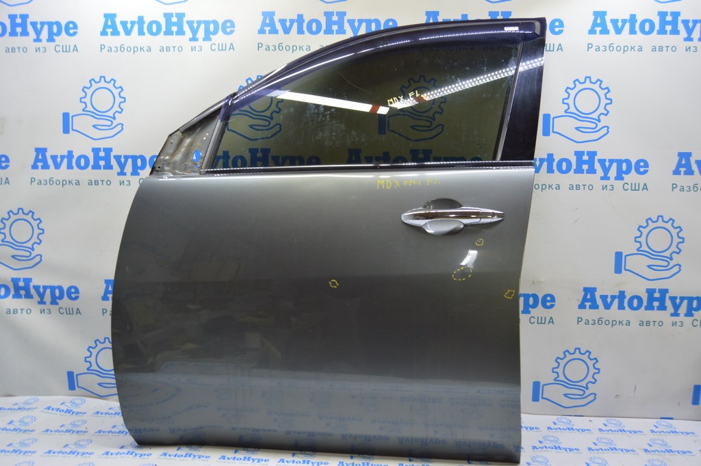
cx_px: 350
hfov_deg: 67.4
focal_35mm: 27
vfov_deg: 47.9
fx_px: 525
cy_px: 233
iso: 400
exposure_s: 1/20
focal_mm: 18
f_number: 5.6
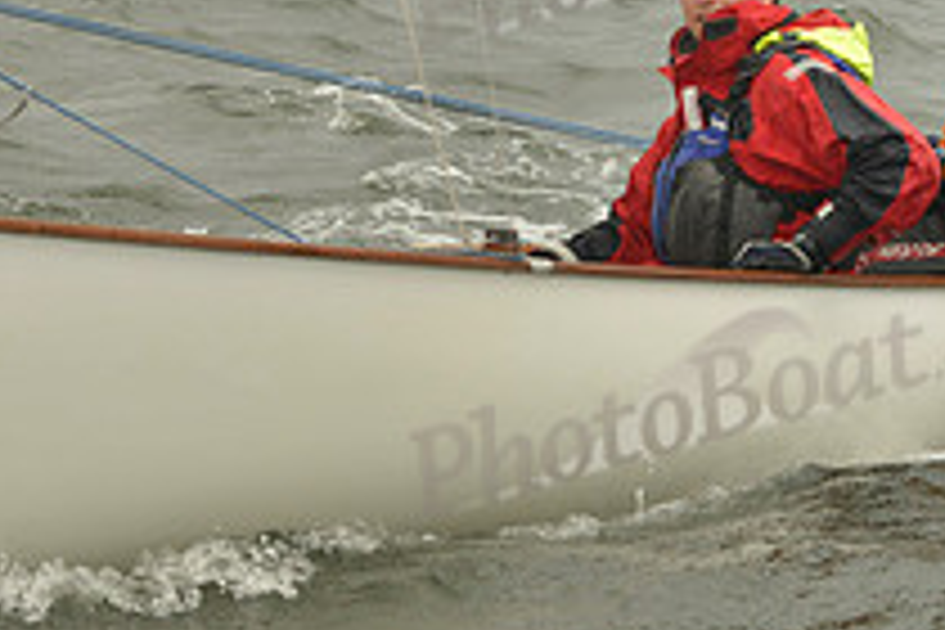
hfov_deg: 10.6
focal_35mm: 193
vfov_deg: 7.1
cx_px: 180
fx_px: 5066
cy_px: 232
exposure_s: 1/1250
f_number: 9
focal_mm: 70
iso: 400
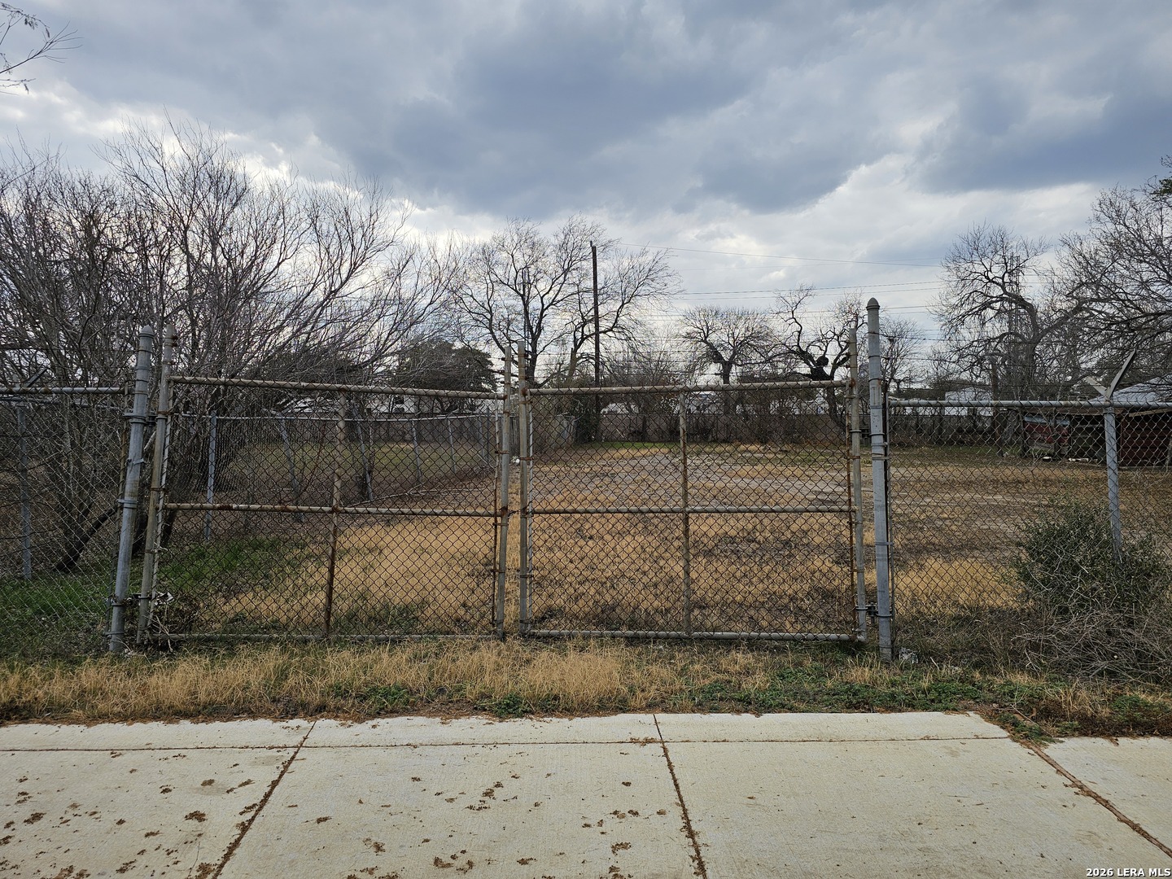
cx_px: 586
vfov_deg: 58.9
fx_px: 779
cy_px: 440
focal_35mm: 23
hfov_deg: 73.9
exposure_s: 1/601
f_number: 1.7
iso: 10
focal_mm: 6.3
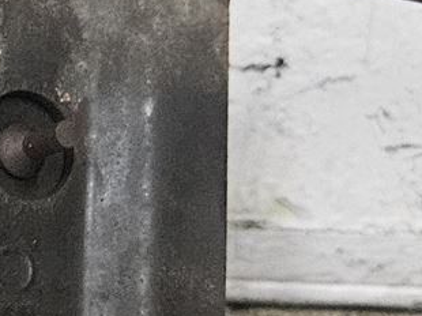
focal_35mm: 152
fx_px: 1852
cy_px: 223
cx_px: -348
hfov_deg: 11.9
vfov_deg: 9.7
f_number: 1.8
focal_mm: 5.4
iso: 500
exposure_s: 1/100
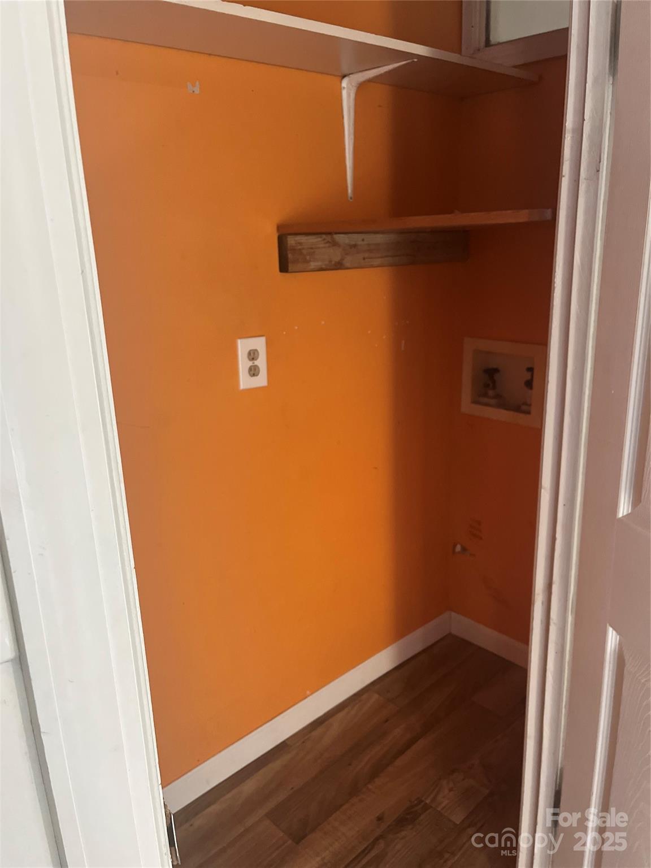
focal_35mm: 26
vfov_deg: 67.3
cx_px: 326
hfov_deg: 53.1
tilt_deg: -19.2
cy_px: 434
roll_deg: +3.3
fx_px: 652
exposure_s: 1/40
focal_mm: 5.1
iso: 400
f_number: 1.6
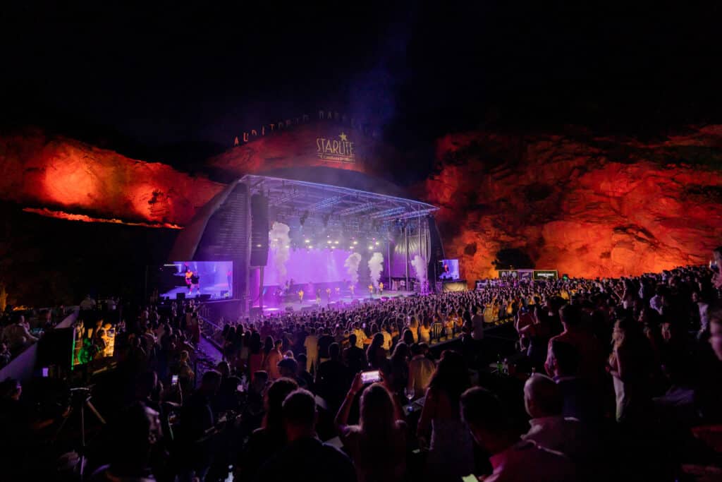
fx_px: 281
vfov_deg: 81.2
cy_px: 241
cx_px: 361
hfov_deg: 104.2
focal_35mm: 14
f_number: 1.8
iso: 400
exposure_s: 1/200
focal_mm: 14
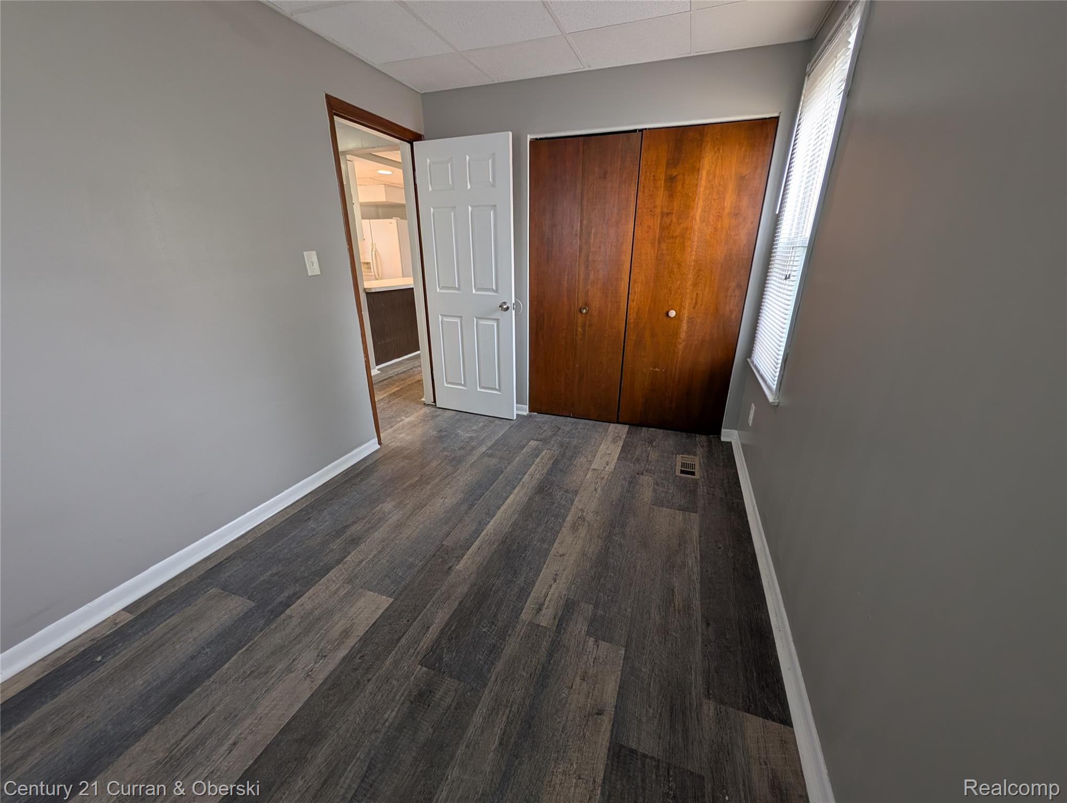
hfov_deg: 110.5
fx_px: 370
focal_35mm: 12
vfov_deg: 94.6
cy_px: 402
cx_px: 534
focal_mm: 2.02
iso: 54
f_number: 1.7
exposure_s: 1/60
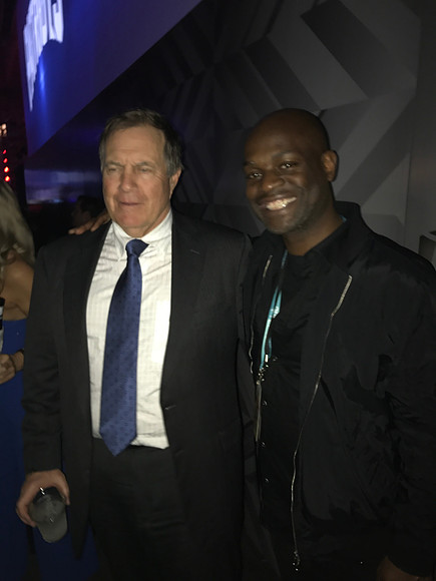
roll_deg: +1.8
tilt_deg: -11.3
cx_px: 218
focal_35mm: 28
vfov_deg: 63.4
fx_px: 470
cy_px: 290
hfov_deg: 49.7
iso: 50
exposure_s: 1/16
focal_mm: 3.99
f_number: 1.8
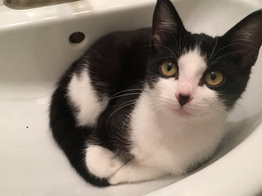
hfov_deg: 47.8
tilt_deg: -45.5
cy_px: 103
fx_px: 295
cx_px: 139
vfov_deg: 36.8
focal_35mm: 39
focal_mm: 4.15
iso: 125
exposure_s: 1/30
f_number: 2.2
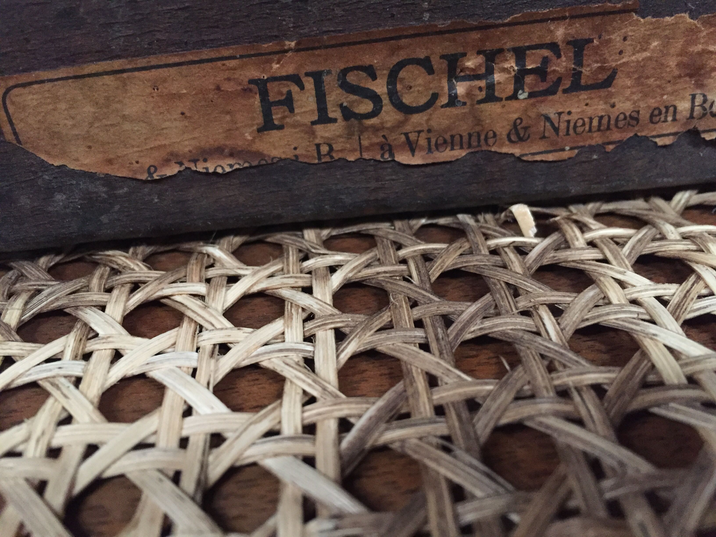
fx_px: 600
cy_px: 268
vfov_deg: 48.2
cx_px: 358
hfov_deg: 61.7
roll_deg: +2.3
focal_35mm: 29
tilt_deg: -36.8
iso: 320
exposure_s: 1/17
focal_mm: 4.15
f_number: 2.2
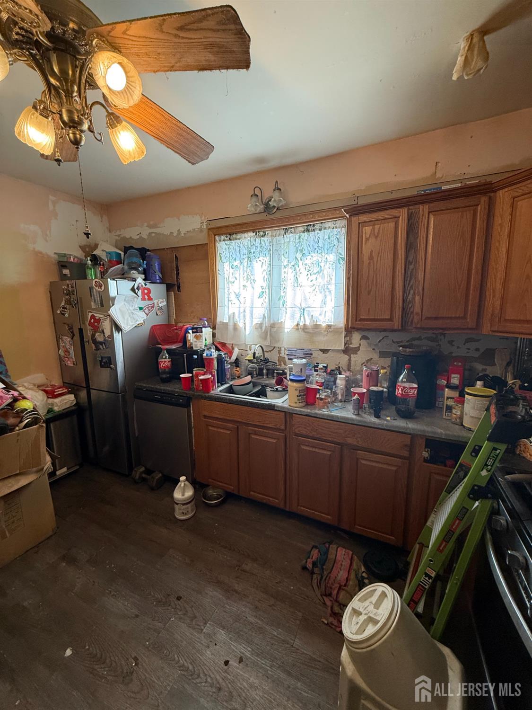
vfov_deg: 102.1
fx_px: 287
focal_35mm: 14
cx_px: 266
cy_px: 355
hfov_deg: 85.7
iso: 200
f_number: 2.2
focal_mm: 2.22
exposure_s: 1/60
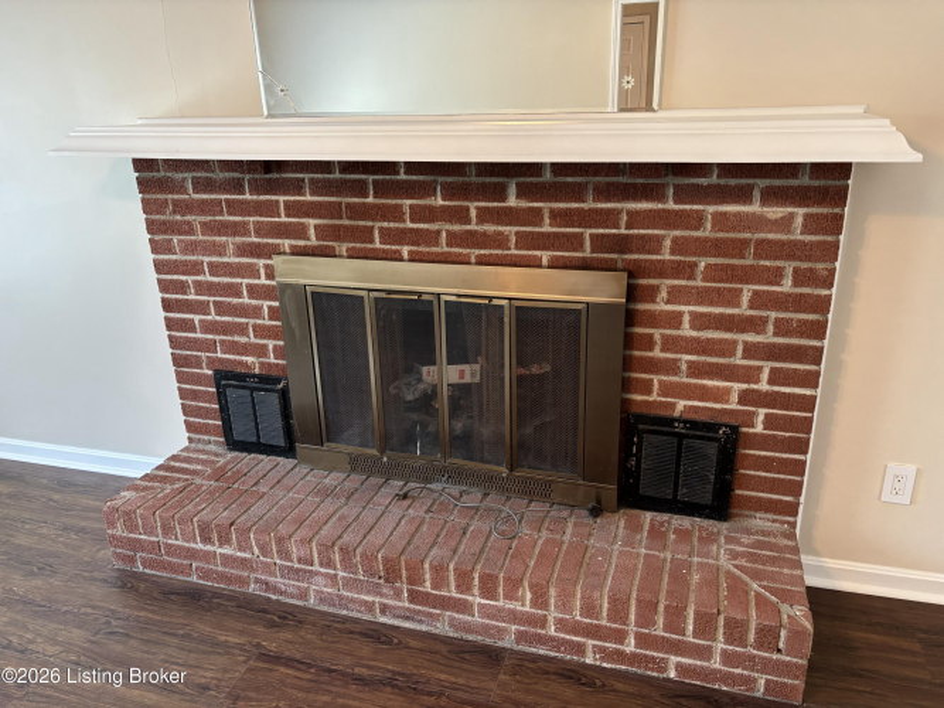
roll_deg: +1.4
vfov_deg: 53.0
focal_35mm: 26
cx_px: 472
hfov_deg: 67.3
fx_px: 709
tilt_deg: -20.1
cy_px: 354
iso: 250
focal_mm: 5.96
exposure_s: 1/60
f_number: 1.6
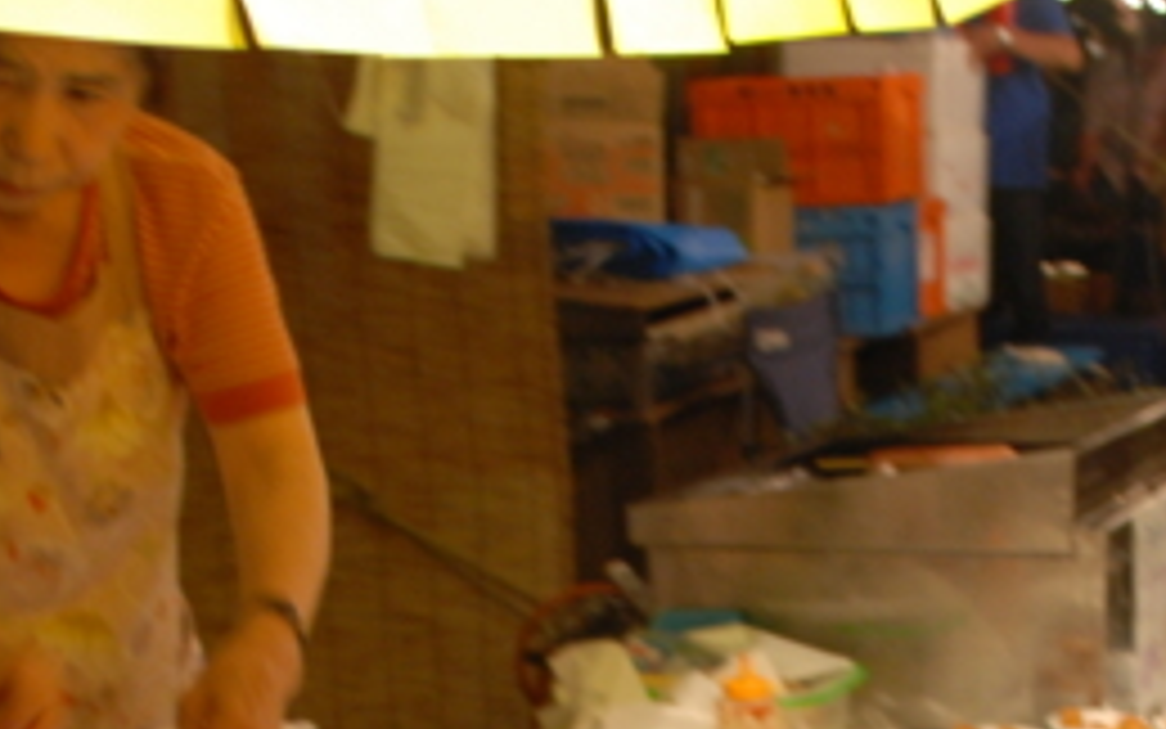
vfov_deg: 14.4
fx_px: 2702
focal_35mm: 85
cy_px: 1062
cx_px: 882
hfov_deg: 24.1
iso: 400
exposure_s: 1/15
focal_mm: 18
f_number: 3.8
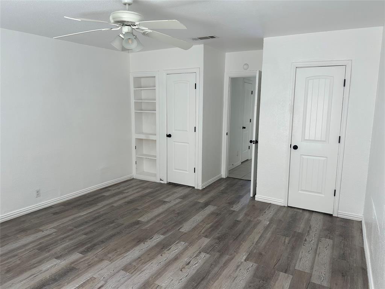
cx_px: 192
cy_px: 144
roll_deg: -1.3
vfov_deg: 56.8
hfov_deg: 71.6
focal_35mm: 24
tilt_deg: -8.3
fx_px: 267
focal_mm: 6.86
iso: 100
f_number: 1.78
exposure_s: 1/121
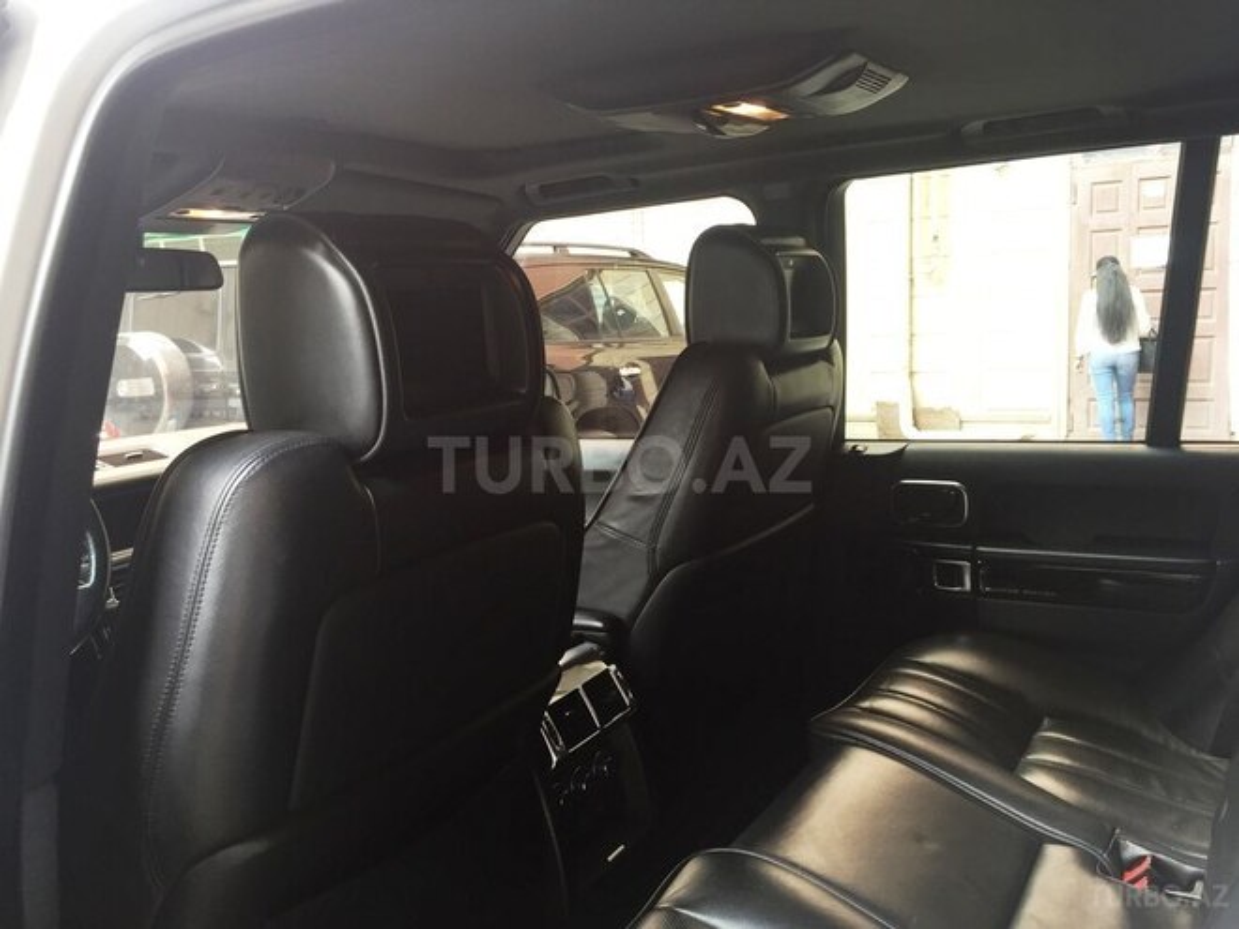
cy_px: 464
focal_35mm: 29
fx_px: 1038
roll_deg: +2.4
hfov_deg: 61.7
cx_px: 620
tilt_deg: -8.7
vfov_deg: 48.2
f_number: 2.2
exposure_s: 1/50
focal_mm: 4.15
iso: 40
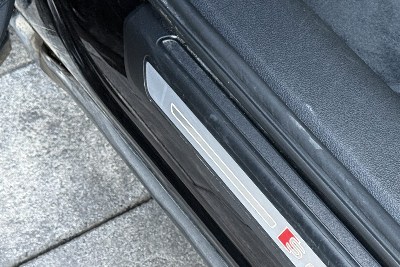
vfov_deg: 13.9
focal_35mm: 98
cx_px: 344
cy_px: 218
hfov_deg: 20.5
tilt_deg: -49.6
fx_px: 1089
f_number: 1.78
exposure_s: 1/60
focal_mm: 6.76
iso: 250
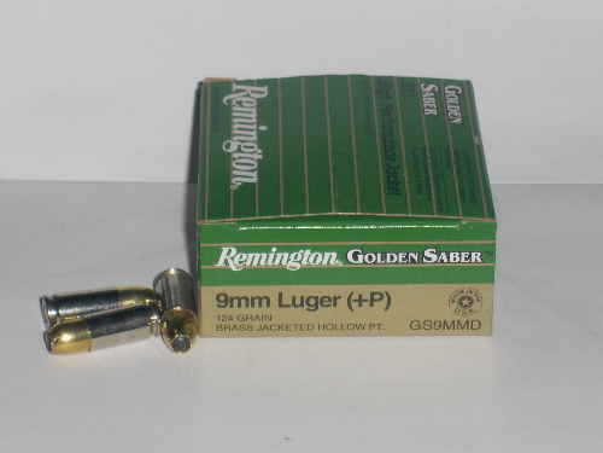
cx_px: 302
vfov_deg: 14.1
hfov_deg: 18.7
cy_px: 226
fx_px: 1829
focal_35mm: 105
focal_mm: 22.5
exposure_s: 1/125
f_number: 5
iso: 100
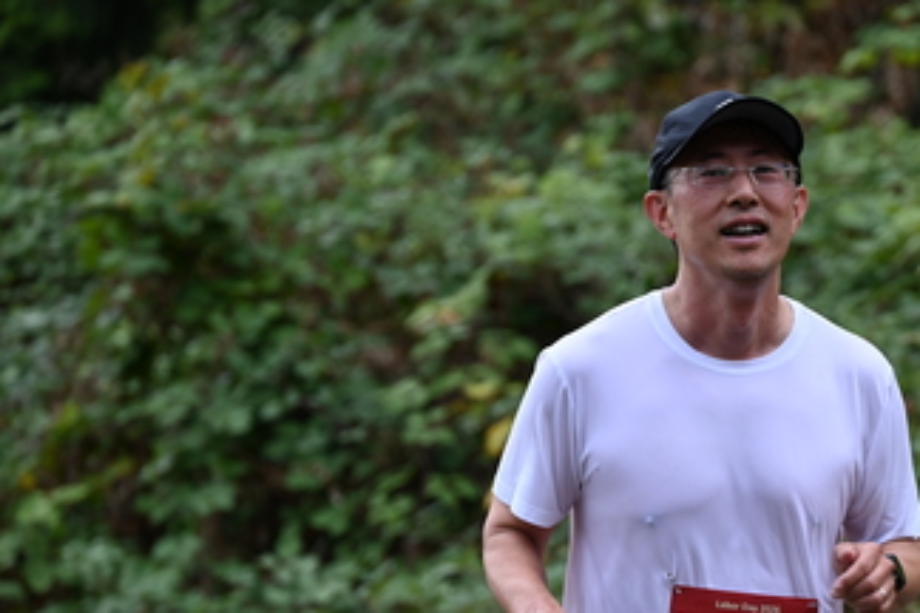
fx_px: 8688
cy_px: 473
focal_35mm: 340
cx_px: 667
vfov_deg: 4.0
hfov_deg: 6.1
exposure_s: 1/500
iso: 400
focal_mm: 200
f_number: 6.3
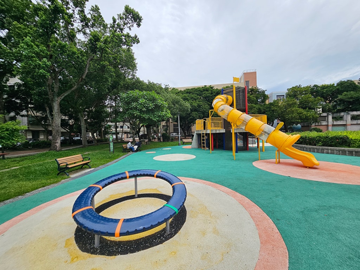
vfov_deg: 89.9
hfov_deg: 106.2
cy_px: 135
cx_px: 180
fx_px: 135
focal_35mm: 13
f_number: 2.2
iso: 50
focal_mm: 2.2
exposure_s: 1/2643
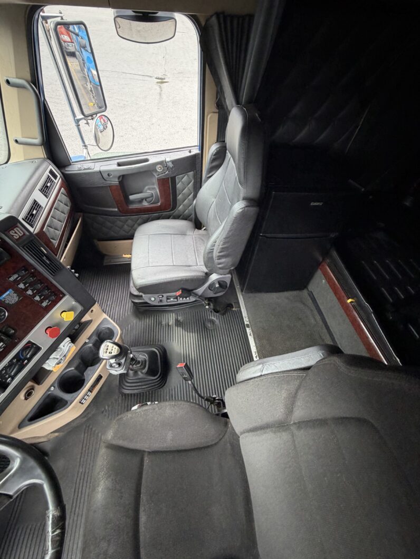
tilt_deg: -50.3
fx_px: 226
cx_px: 210
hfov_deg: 85.7
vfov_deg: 102.1
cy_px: 280
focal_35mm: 14
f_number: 2.2
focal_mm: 2.22
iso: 250
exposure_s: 1/121
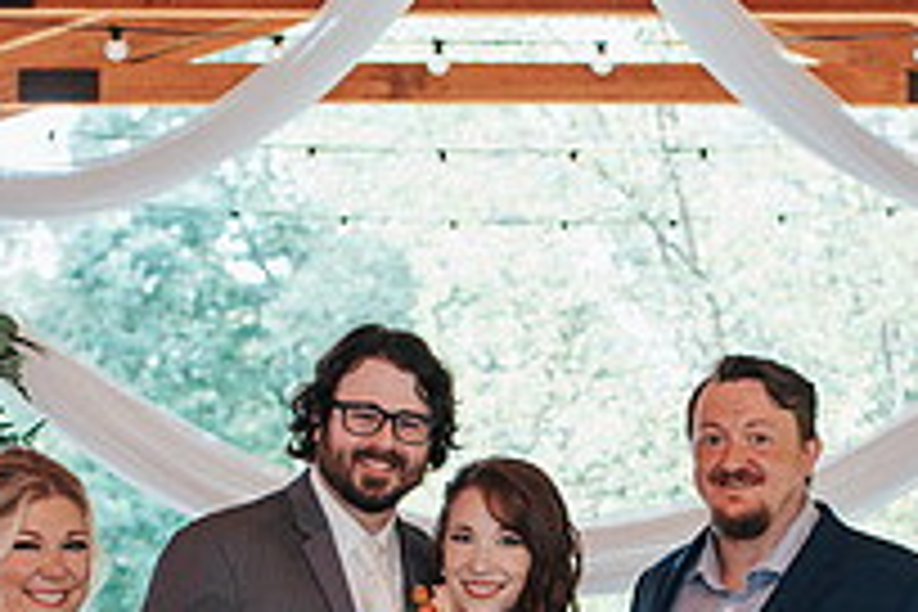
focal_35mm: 113
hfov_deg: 18.1
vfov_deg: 11.7
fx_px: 2881
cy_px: 839
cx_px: 497
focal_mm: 35
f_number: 3.2
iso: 360
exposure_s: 1/200
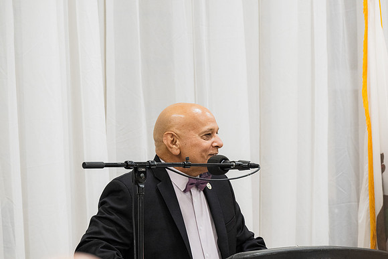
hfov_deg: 5.1
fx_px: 4385
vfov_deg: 3.4
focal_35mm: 407
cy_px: 130
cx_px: 194
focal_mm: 400
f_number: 10
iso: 6400
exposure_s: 1/80
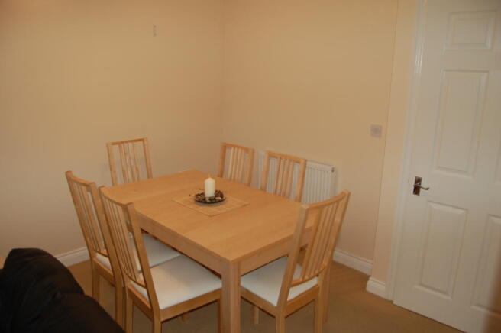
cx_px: 250
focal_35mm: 27
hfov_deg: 67.4
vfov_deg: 47.8
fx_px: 375
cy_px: 166
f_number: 3.5
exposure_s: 1/60
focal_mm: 18
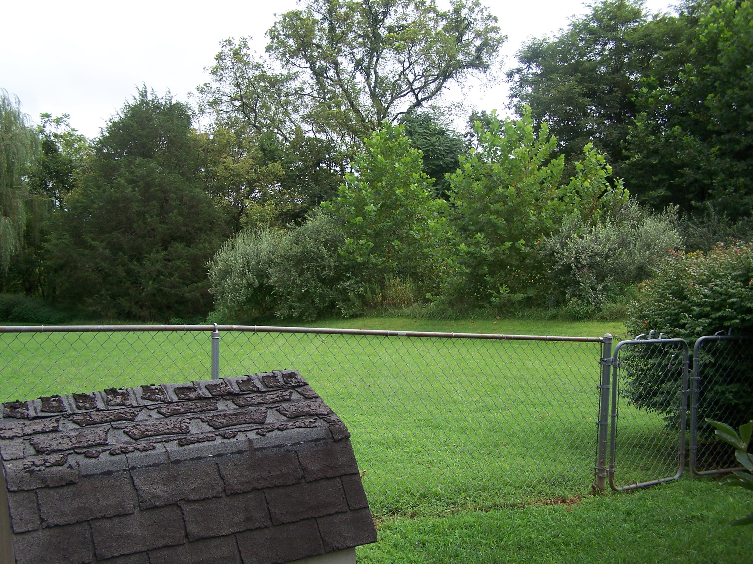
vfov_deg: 37.7
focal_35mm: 38
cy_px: 282
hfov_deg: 49.0
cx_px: 376
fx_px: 827
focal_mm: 6.3
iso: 80
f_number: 2.8
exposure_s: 1/500
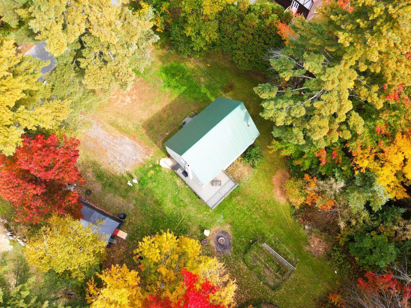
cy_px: 154
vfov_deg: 56.8
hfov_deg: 71.6
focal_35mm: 24
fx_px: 285
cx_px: 206
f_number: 2.8
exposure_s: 1/160
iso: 100
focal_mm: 4.5
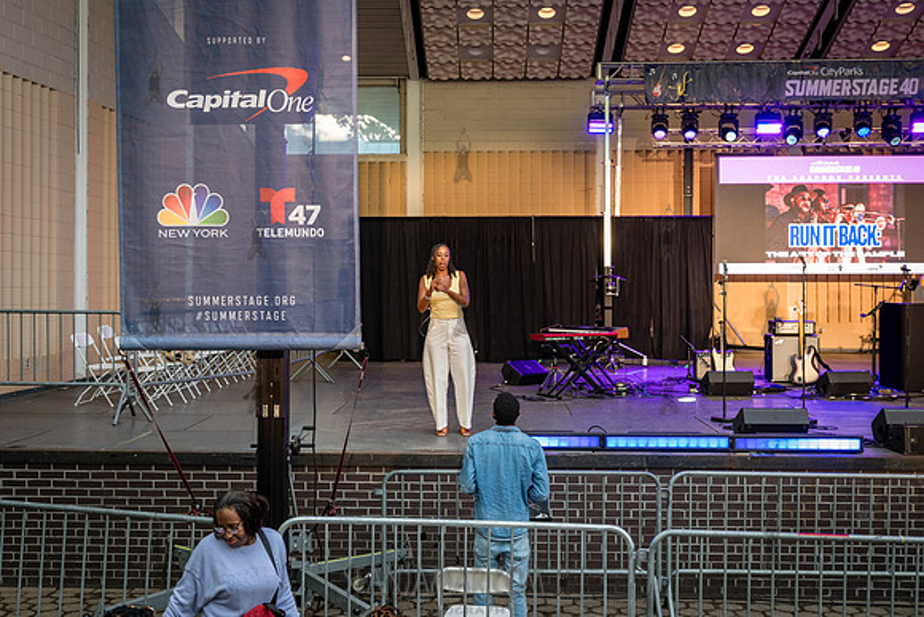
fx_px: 1107
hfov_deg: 45.3
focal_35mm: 43
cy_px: 278
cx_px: 444
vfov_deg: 31.1
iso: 1000
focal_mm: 35
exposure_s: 1/160
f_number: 4.5
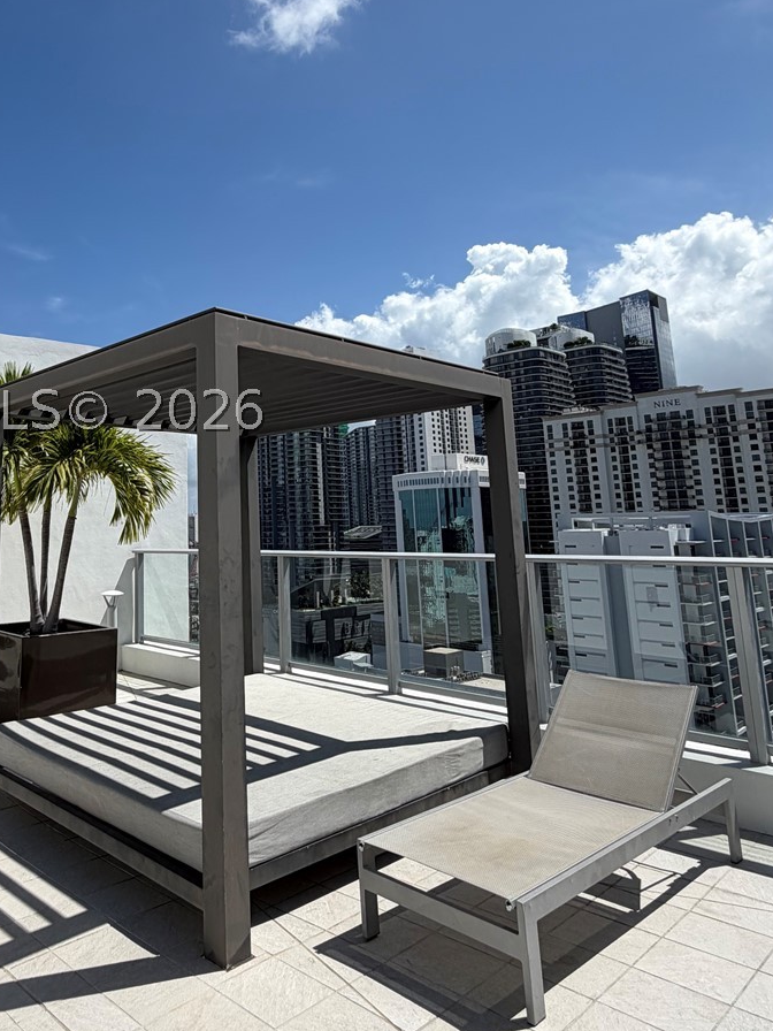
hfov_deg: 52.6
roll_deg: -0.4
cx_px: 197
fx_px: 744
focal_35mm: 25
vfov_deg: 68.7
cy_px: 411
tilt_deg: +9.6
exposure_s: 1/1534
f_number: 2.2
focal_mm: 2.22
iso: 20
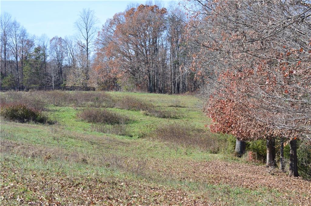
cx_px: 156
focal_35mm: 82
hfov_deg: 24.6
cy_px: 103
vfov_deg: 16.5
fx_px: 712
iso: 400
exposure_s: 1/250
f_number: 10
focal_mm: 55
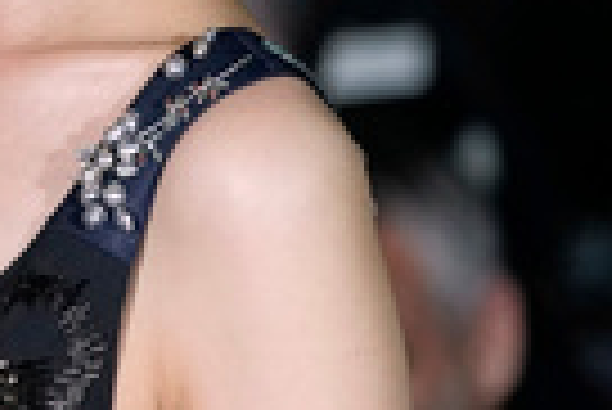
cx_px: -810
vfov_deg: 1.6
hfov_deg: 2.4
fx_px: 14465
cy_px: 243
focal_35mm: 850
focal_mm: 113
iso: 1600
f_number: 2.8
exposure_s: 1/640
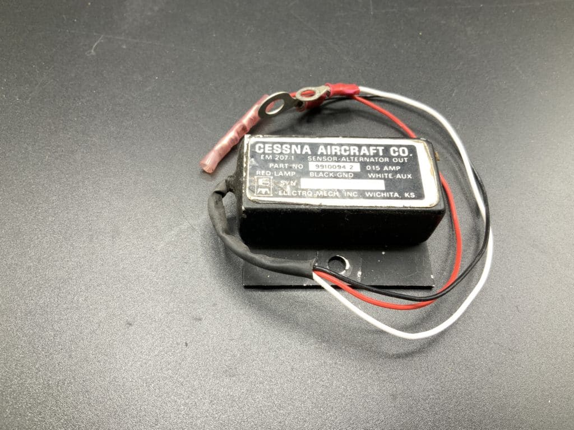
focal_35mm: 29
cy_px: 215
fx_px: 481
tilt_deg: -60.0
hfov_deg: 61.7
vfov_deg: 48.2
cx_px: 287
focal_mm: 3
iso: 40
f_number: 1.8
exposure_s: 1/120
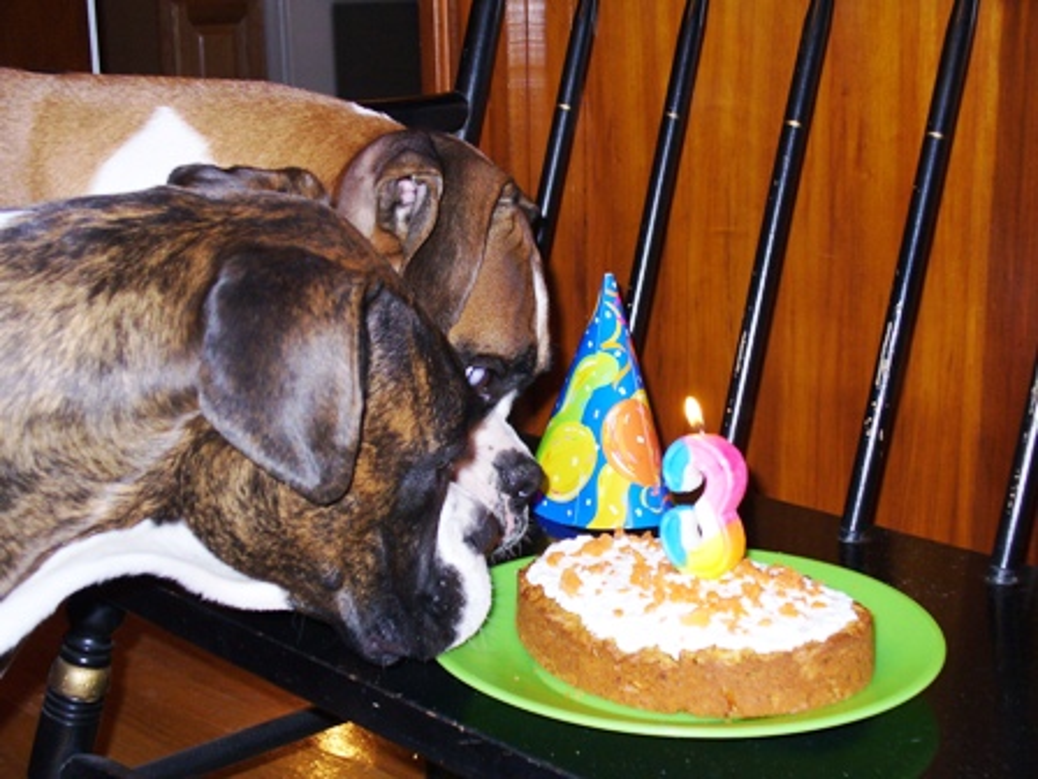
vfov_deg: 27.0
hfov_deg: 35.5
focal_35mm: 54
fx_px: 1619
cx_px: 519
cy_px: 390
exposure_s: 1/30
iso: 100
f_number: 3.1
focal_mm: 8.9
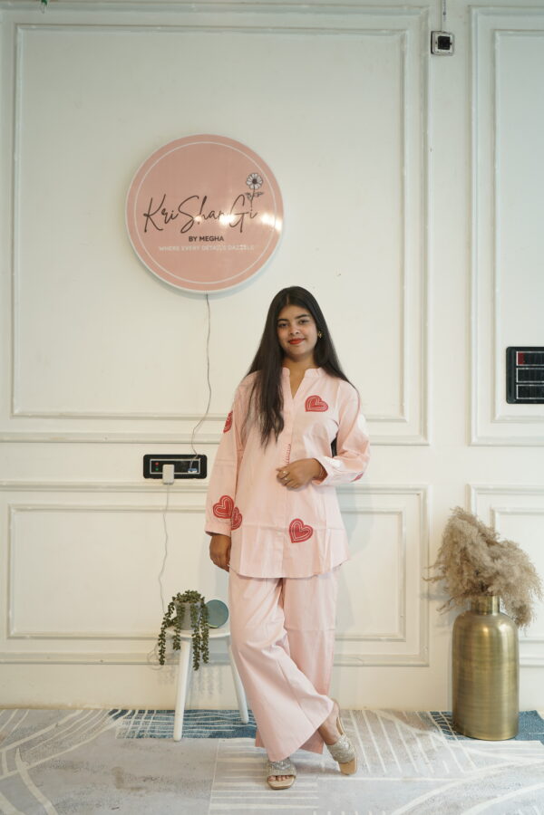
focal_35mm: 35
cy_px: 408
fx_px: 793
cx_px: 272
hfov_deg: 37.9
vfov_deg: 54.4
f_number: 4.5
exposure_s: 1/100
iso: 125
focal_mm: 35
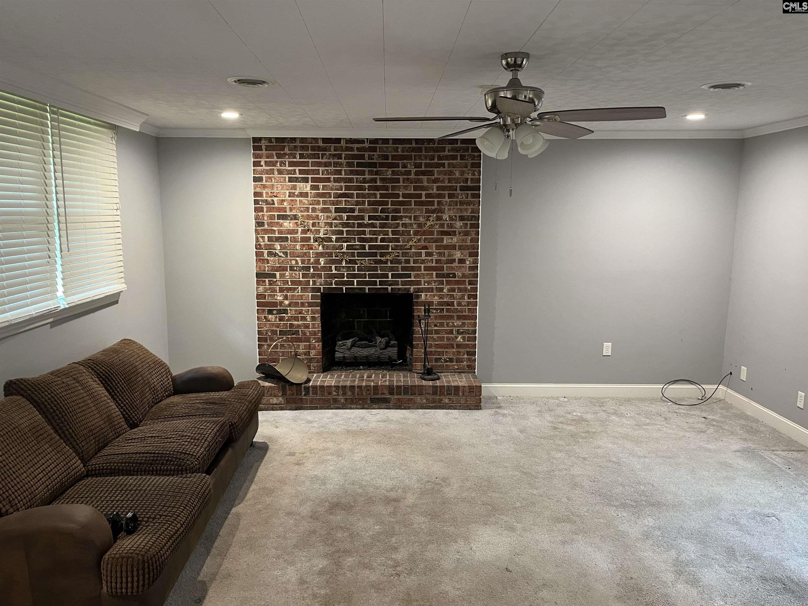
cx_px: 404
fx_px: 607
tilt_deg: -8.2
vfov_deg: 53.1
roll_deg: +0.4
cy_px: 303
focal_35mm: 26
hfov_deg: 67.3
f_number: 1.6
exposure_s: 1/41
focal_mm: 5.1
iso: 250
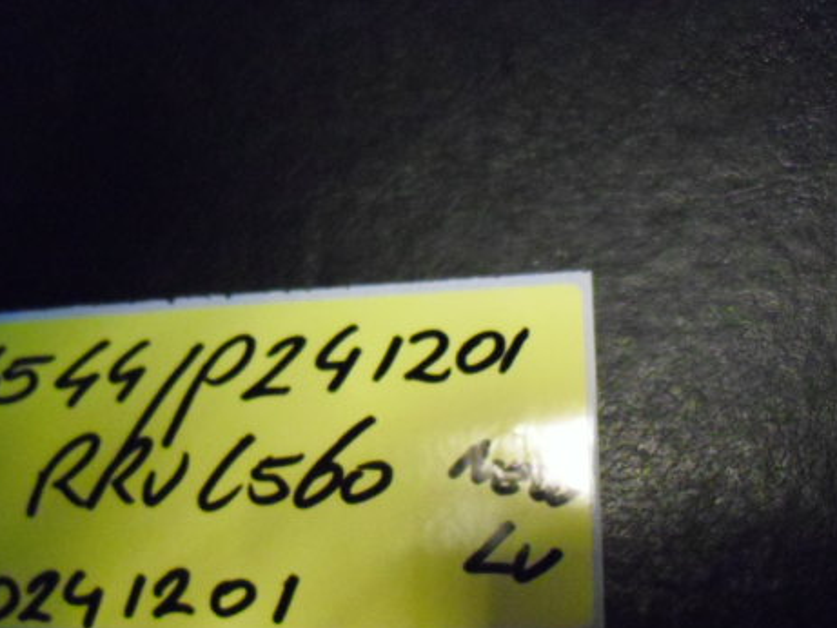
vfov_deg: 29.0
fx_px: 1209
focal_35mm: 50
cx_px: 332
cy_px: 407
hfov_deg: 38.0
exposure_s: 1/100
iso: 800
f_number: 3.1
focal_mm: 6.3
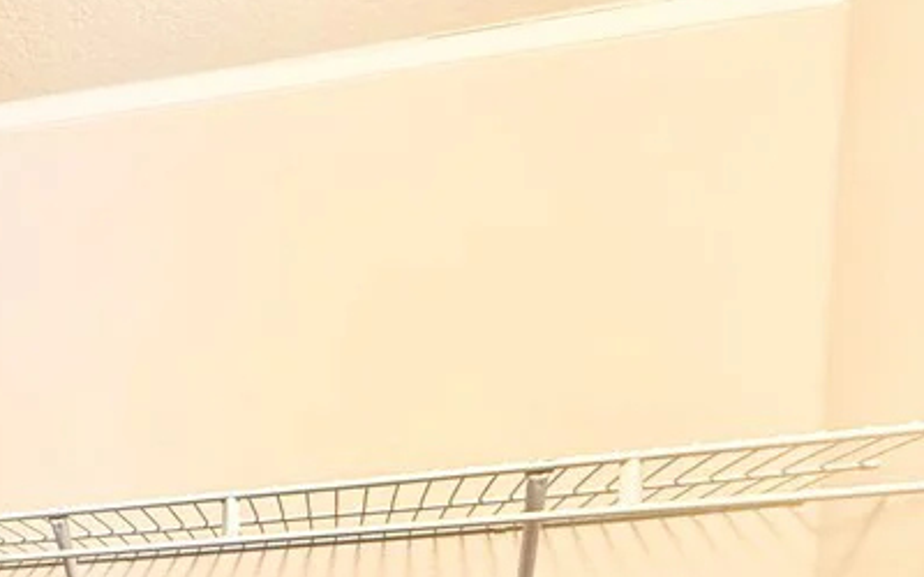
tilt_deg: -3.4
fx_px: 957
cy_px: 780
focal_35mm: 38
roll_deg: +0.7
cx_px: -72
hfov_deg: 41.9
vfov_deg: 27.2
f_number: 2.2
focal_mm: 2.22
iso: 320
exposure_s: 1/60
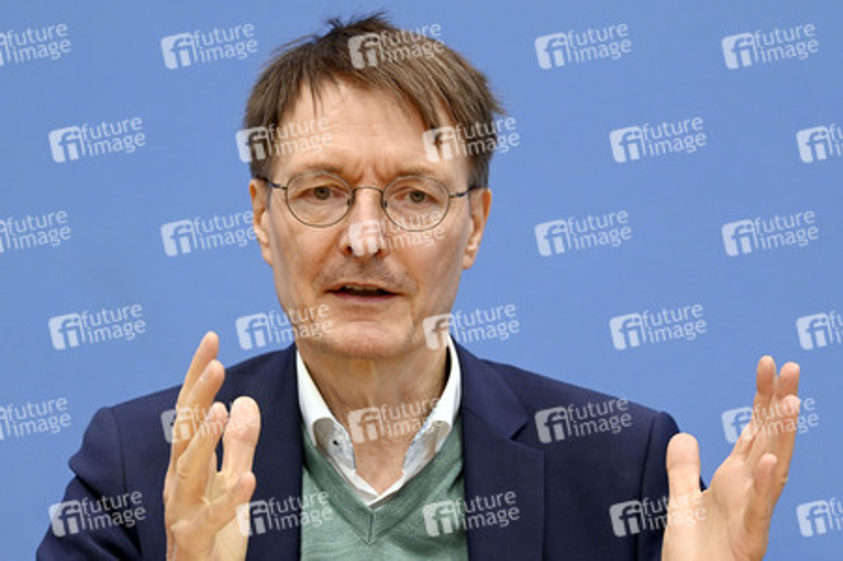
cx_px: 422
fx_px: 3510
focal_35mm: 150
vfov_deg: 9.1
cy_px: 280
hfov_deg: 13.7
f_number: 6.3
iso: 4000
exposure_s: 1/400
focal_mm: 150
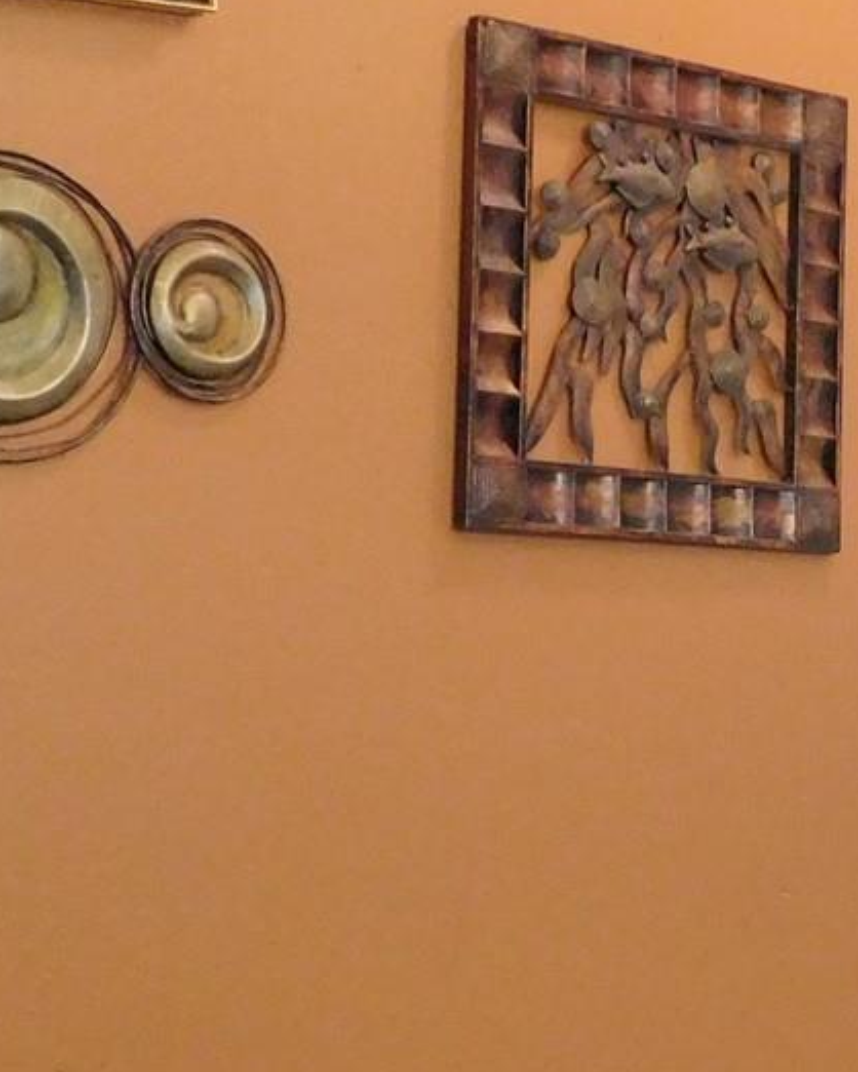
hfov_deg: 17.0
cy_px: 600
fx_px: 2792
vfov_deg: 21.7
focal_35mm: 88
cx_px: 905
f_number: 3
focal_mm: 4
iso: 400
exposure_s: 1/10
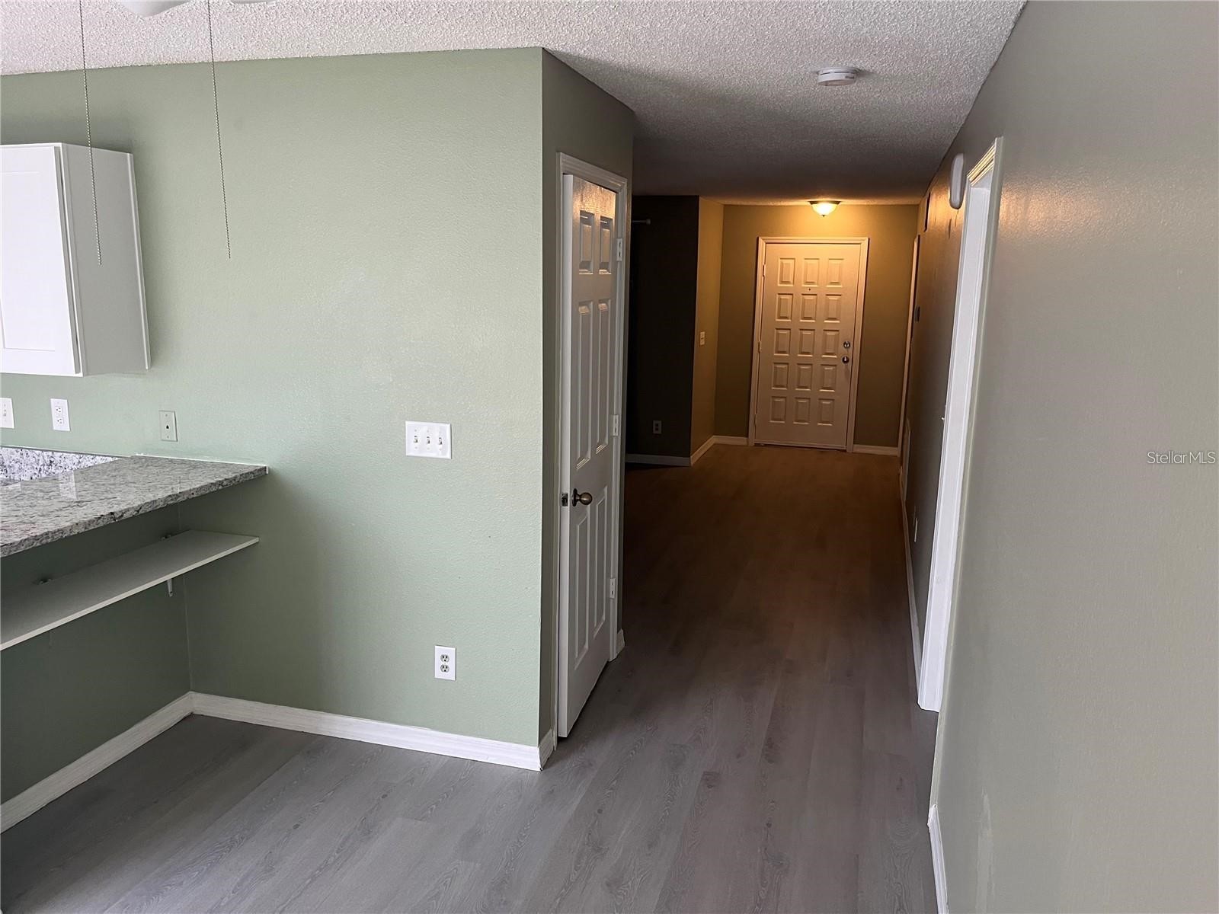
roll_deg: +0.2
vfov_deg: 53.1
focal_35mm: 26
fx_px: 916
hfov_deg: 67.3
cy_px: 457
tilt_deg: -8.1
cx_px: 610
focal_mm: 5.1
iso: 125
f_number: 1.6
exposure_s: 1/75
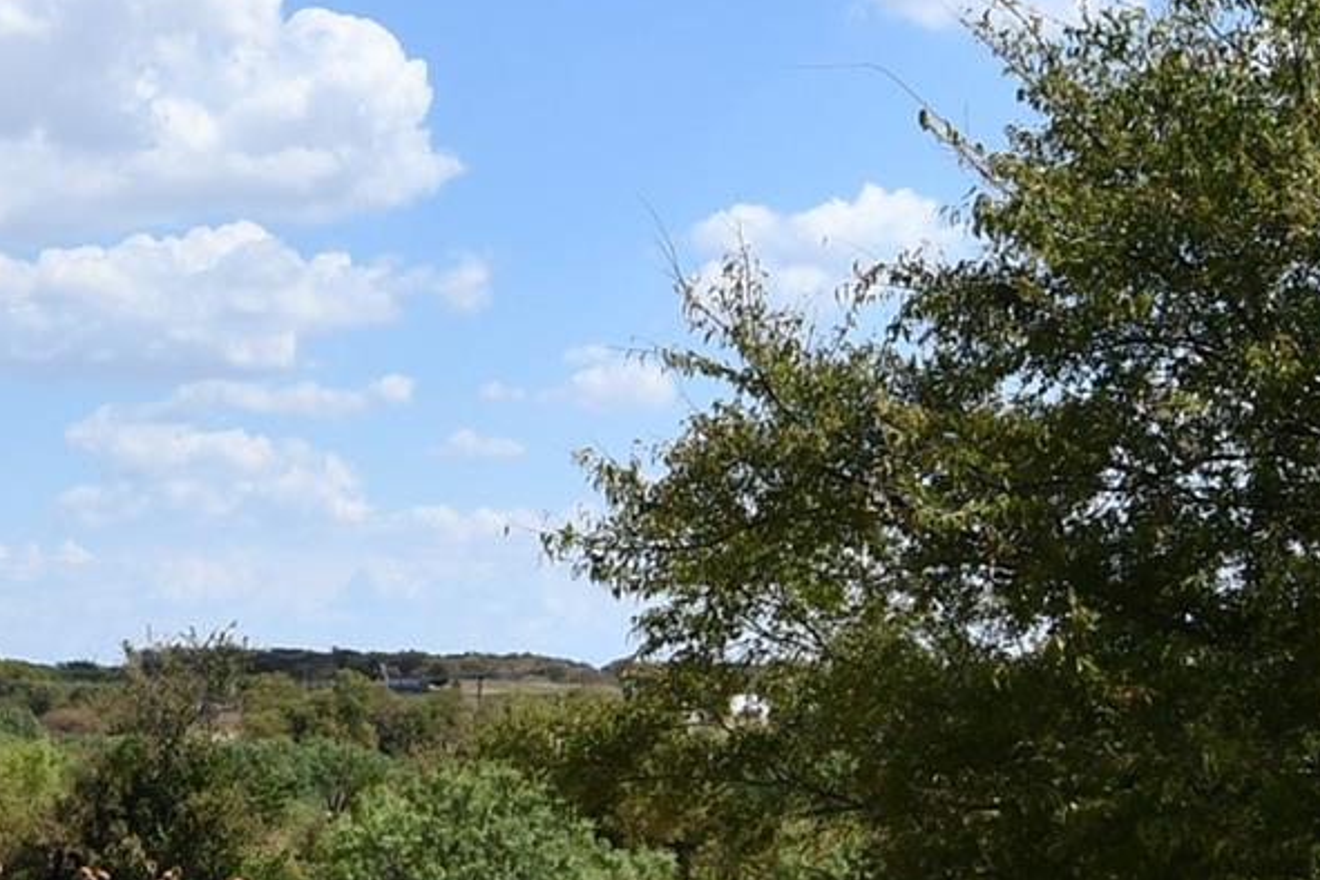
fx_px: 3556
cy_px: 962
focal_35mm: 97
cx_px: 29
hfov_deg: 20.4
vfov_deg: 13.8
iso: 125
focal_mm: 14
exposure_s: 1/320
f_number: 9
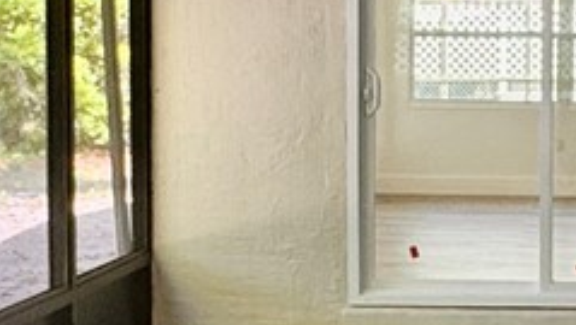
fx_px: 1559
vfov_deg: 11.9
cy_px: 140
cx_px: 595
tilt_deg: -3.4
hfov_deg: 20.2
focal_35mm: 102
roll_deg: -0.7
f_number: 2.2
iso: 100
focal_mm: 2.22
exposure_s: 1/120
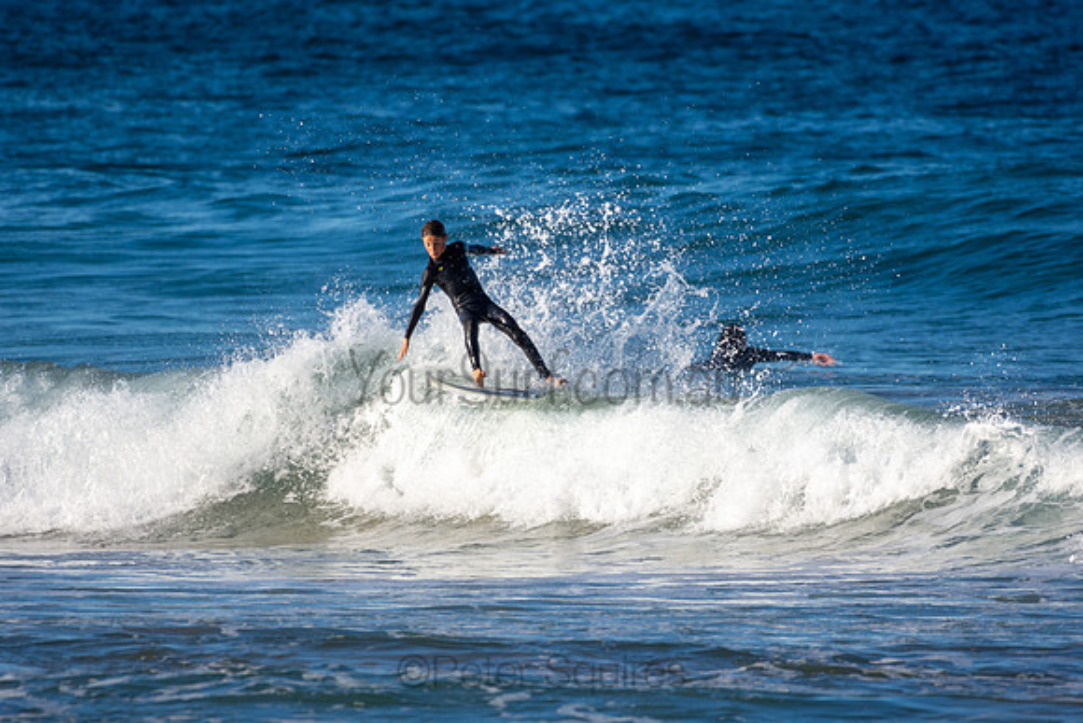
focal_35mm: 750
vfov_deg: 1.8
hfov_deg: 2.7
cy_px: 362
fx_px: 22567
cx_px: 542
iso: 160
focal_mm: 500
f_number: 5.6
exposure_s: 1/1250
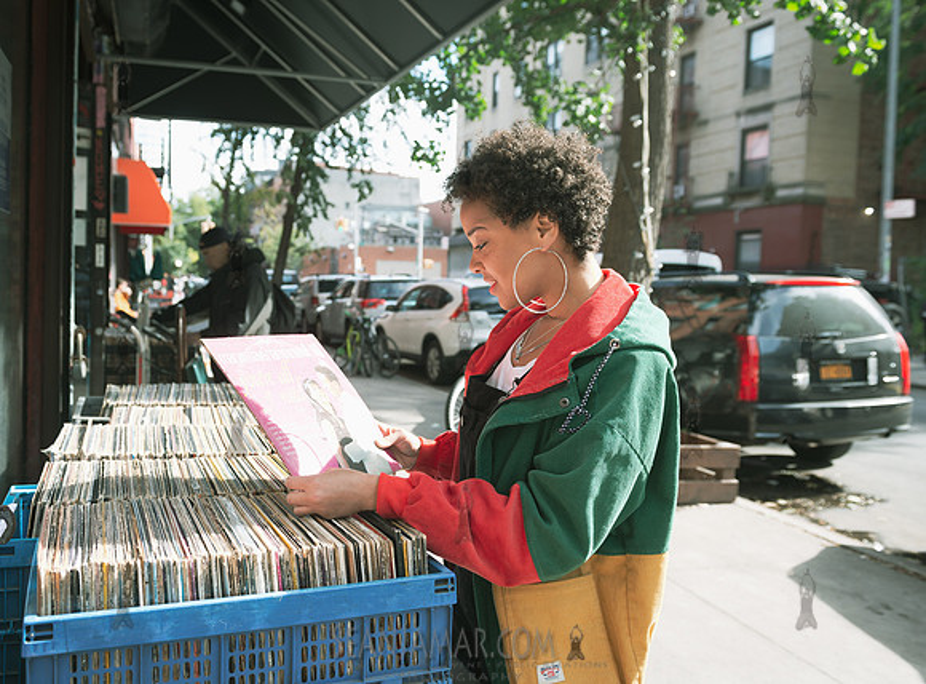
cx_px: 392
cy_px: 331
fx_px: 849
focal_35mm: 32
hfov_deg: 57.0
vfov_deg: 43.9
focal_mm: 26
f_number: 4
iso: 250
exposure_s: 1/250
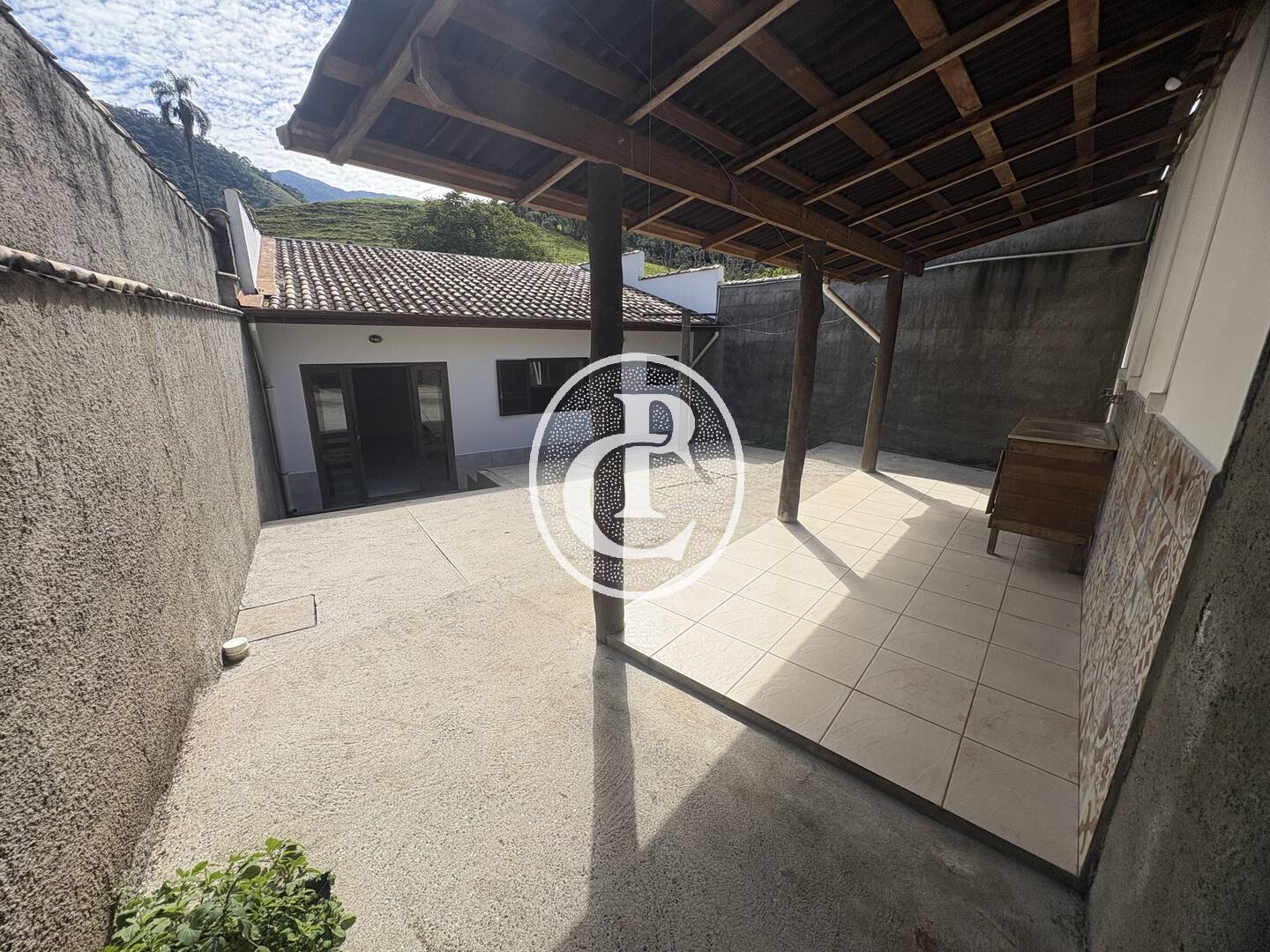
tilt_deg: -15.4
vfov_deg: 85.7
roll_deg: -0.7
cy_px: 476
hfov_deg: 102.1
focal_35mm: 14
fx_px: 514
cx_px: 635
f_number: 2.2
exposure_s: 1/1600
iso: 50
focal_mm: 2.22
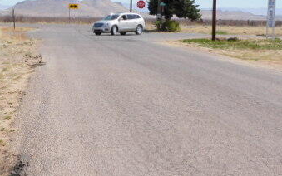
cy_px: 100
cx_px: 62
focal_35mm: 80
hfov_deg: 25.4
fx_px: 615
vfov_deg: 16.3
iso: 125
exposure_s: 1/1000
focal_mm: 7.2
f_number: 3.8
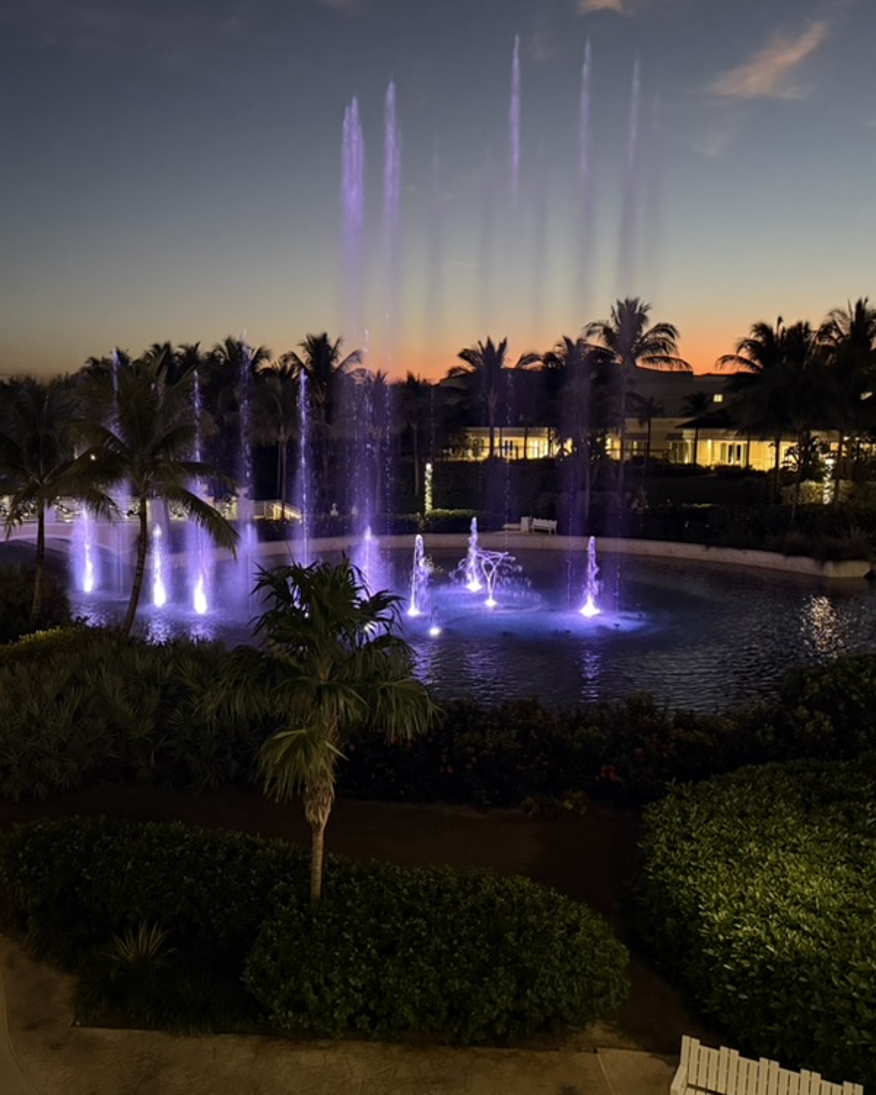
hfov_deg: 45.2
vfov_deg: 55.7
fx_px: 1037
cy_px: 539
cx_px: 296
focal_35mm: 32
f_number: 1.78
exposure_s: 1/30
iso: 1000
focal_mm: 6.76
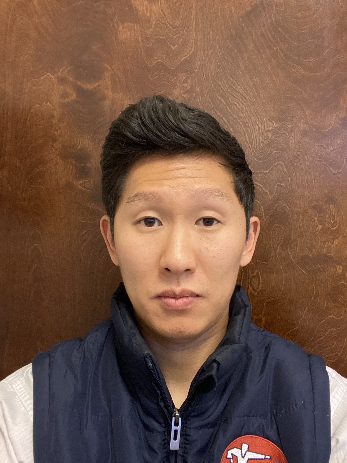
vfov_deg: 60.0
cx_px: 174
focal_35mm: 30
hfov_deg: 46.8
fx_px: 401
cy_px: 232
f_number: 2.2
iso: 320
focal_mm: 2.71
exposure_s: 1/40
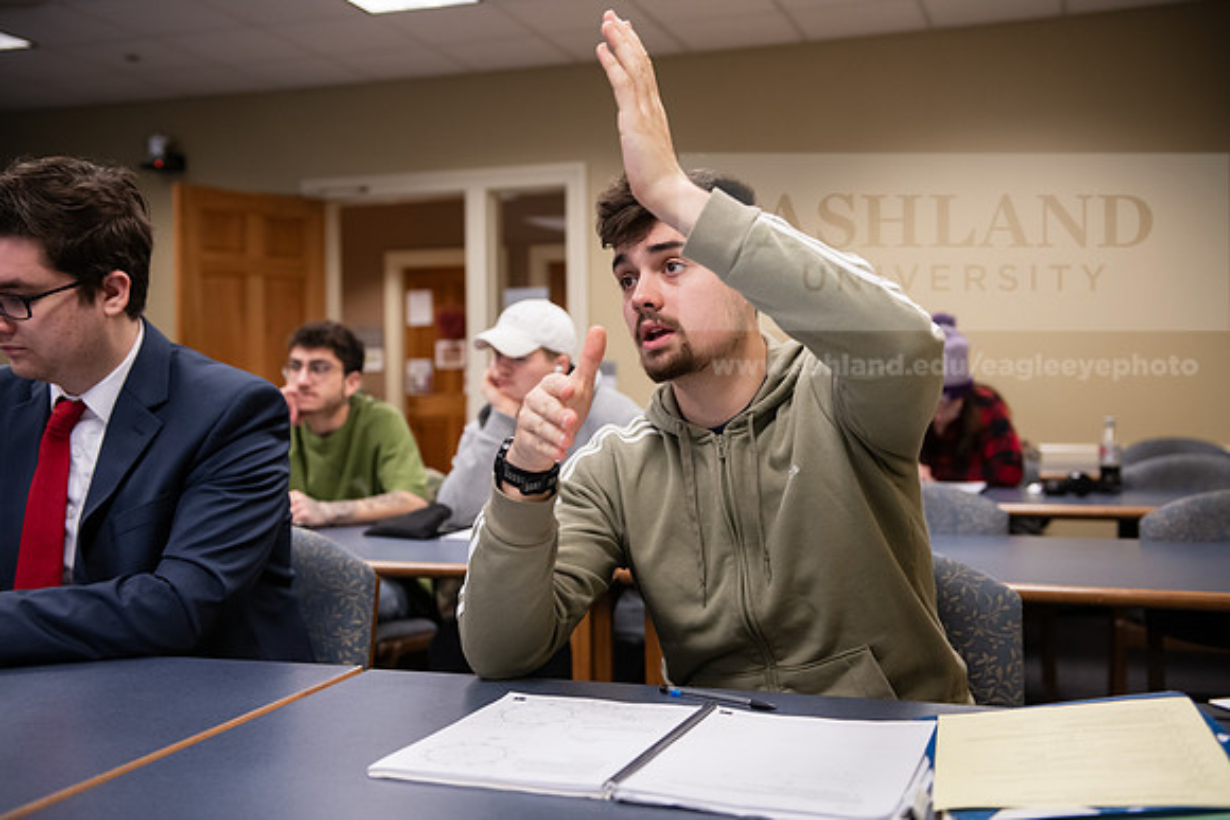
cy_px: 410
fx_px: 1367
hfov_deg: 48.4
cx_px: 615
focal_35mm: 40
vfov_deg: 33.4
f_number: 3.2
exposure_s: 1/125
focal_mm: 40
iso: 1000
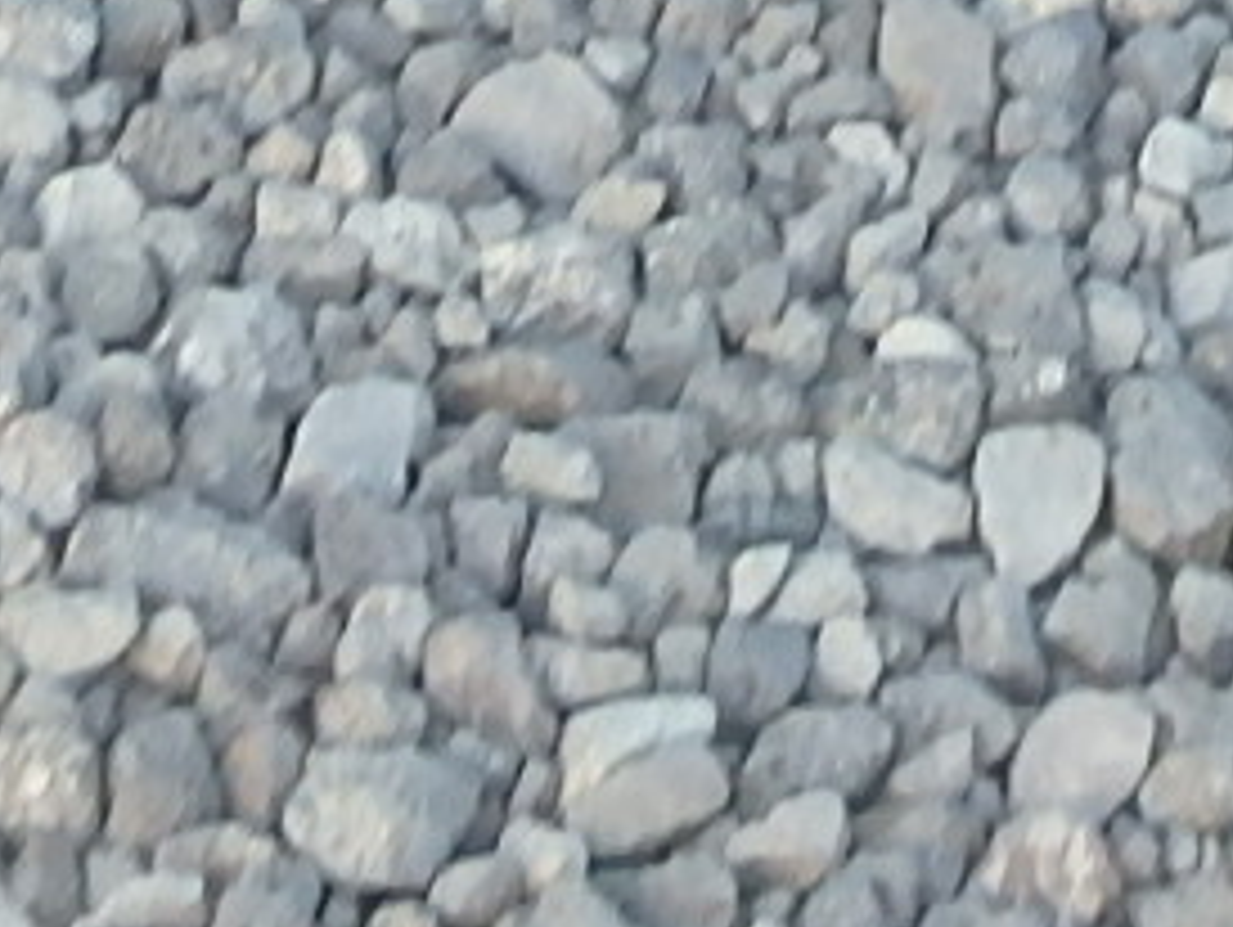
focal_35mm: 147
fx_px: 5241
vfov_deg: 8.3
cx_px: 1467
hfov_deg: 13.1
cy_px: -1976
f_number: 3.5
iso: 125
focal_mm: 3.7
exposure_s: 1/100
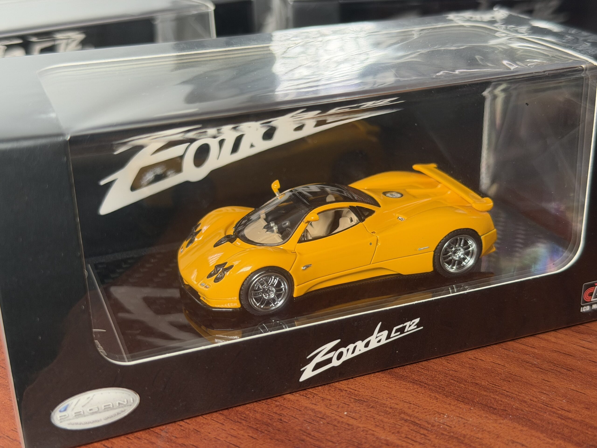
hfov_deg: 39.7
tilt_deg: -22.8
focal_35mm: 48
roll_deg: +1.8
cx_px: 298
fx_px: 828
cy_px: 224
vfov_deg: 30.3
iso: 160
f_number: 1.78
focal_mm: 6.76
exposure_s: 1/196
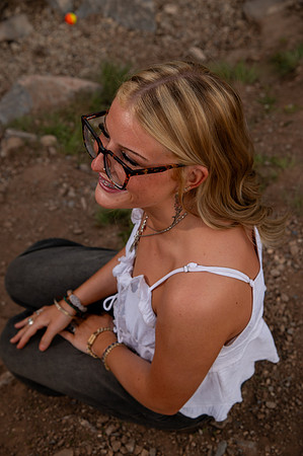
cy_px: 228
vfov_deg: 30.5
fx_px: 835
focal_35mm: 66
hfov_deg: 20.6
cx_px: 152
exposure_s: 1/320
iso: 200
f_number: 6.3
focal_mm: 66
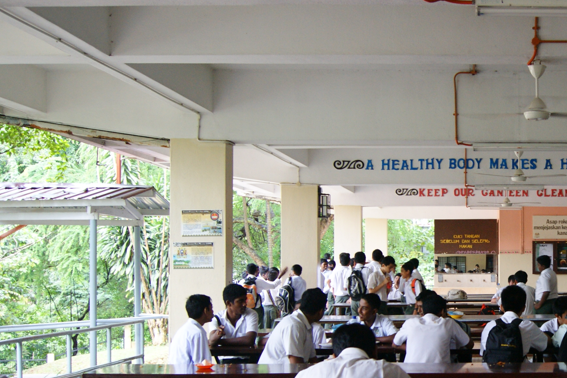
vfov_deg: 22.9
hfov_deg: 31.7
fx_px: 929
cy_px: 255
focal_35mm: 59
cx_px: 551
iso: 250
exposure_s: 1/40
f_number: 4
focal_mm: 20
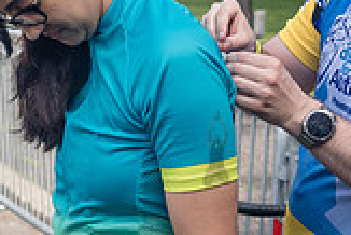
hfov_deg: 13.1
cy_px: 116
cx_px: 341
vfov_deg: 8.9
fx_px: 1513
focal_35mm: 155
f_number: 4
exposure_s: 1/1600
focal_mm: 35
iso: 400
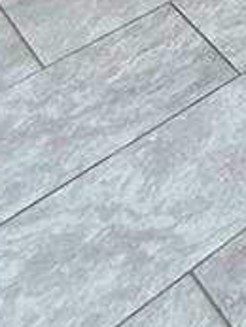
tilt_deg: -2.3
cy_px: -603
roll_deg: -1.9
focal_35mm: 97
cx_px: 766
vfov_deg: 12.1
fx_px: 918
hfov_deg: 10.3
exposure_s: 1/120
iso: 200
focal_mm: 2.22
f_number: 2.2
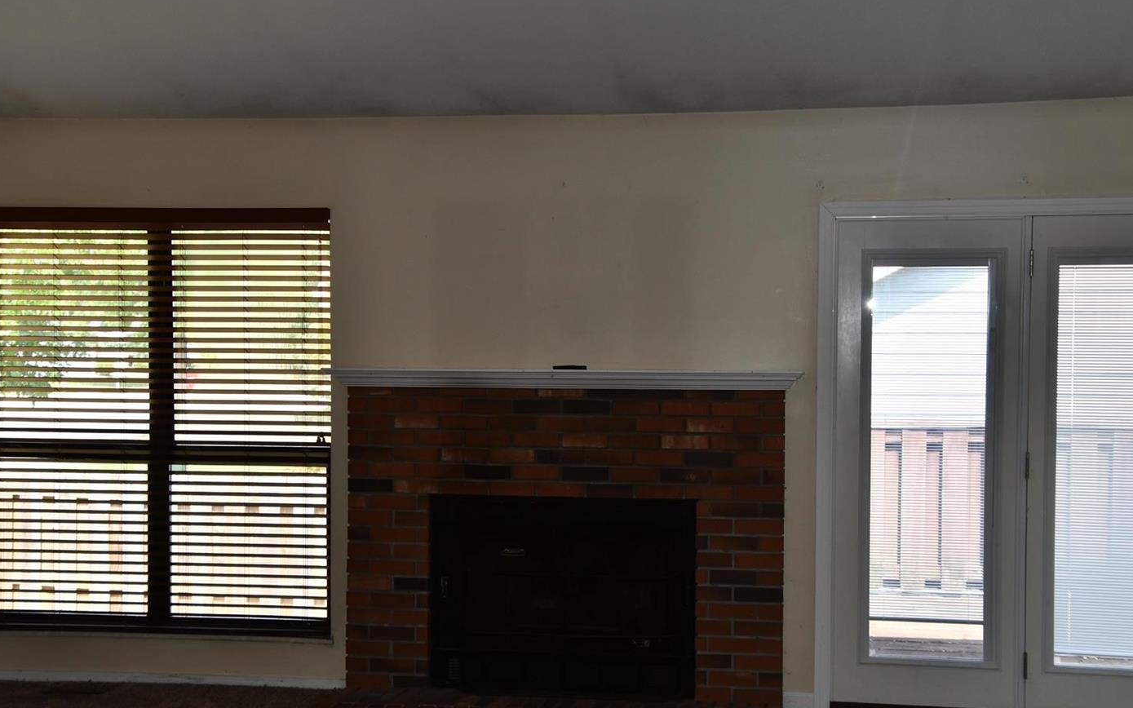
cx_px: 616
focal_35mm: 54
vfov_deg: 24.0
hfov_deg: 37.5
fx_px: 1667
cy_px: 386
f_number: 5
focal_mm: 31
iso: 400
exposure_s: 1/250
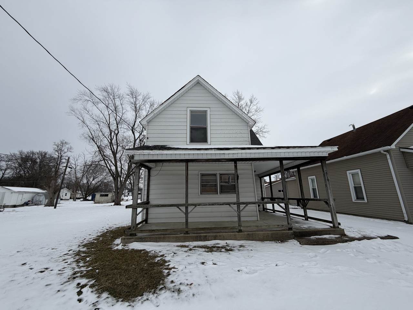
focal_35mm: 14
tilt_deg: +16.3
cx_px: 206
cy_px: 155
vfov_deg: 85.7
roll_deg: +2.5
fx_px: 167
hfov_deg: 102.1
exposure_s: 1/1399
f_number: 2.2
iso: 20
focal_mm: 2.22
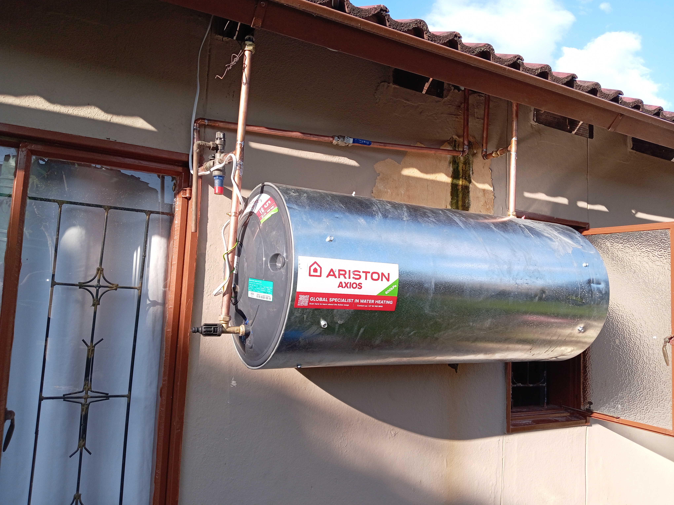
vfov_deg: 51.3
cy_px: 252
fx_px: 525
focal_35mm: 27
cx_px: 337
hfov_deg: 65.3
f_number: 1.8
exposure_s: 1/230
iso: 100
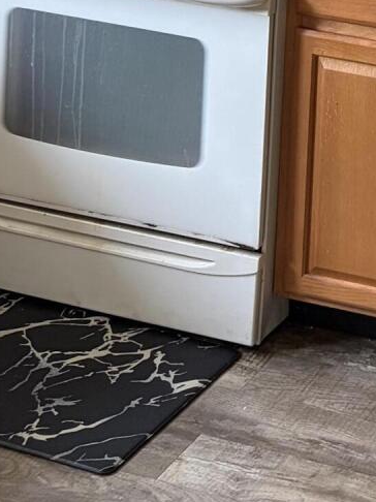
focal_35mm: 107
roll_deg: -4.1
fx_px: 1551
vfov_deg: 16.1
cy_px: -345
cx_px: 714
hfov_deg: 12.4
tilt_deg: -6.1
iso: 160
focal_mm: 5.96
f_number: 1.6
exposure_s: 1/60
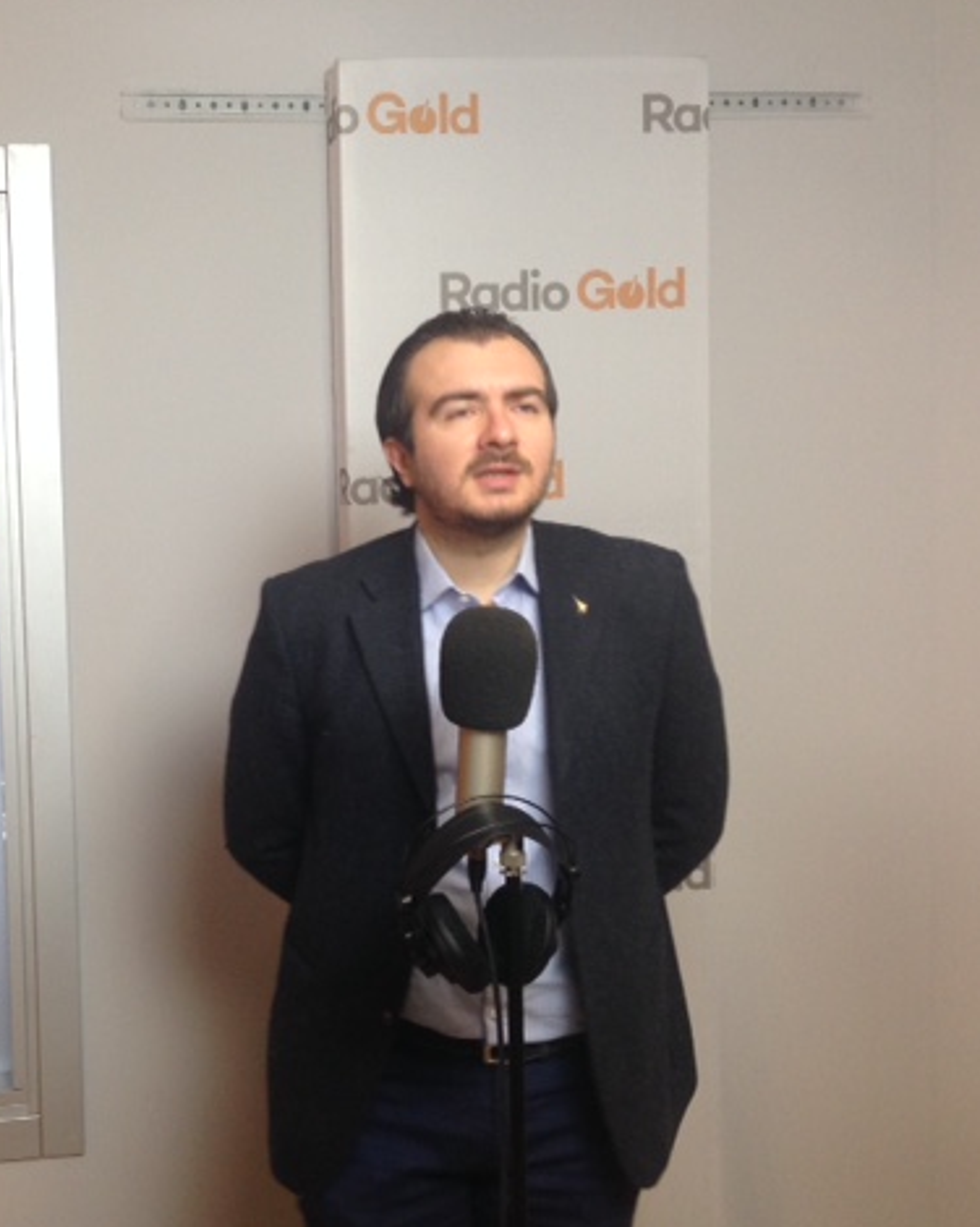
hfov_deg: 33.3
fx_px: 1596
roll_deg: +1.1
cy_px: 610
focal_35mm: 44
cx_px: 214
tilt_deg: -2.1
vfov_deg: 42.0
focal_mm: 4.12
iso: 80
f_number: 2.4
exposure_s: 1/20
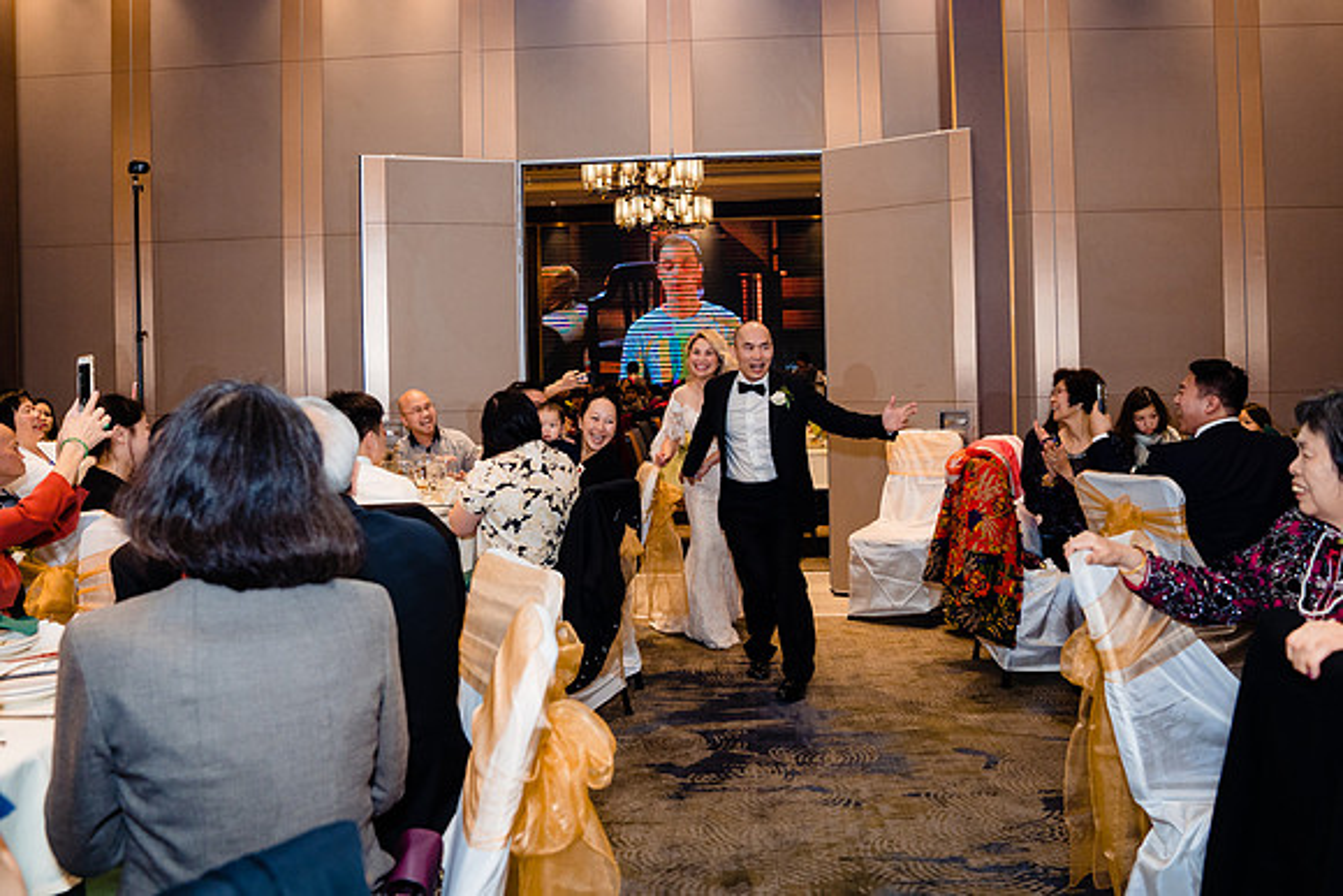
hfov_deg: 65.6
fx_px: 1042
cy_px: 387
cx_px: 695
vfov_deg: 46.4
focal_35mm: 28
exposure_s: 1/160
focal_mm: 24
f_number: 4
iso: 1250
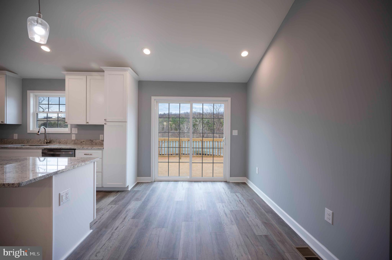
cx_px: 196
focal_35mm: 14
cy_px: 130
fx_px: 152
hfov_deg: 104.3
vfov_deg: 81.1
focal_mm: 14
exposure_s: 1/125
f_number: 4
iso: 100
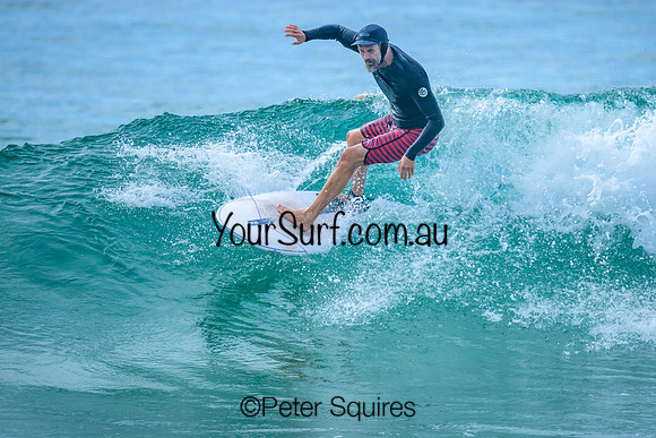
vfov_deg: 1.3
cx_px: 386
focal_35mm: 1063
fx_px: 19378
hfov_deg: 1.9
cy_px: 194
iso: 400
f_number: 6.3
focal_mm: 800
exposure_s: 1/3200
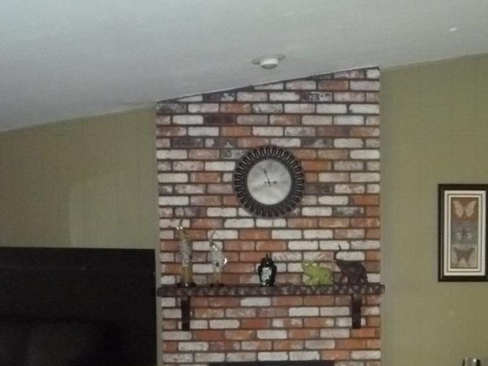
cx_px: 333
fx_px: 860
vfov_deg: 23.3
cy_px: 342
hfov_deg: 31.4
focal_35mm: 61
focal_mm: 5.2
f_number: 3.3
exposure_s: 1/30
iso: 640
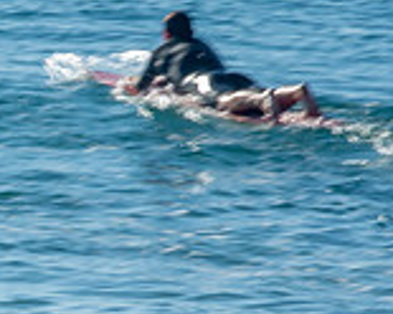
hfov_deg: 1.1
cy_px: 439
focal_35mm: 1690
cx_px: -261
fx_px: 19657
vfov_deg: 0.9
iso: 100
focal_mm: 320
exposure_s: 1/30
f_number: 25
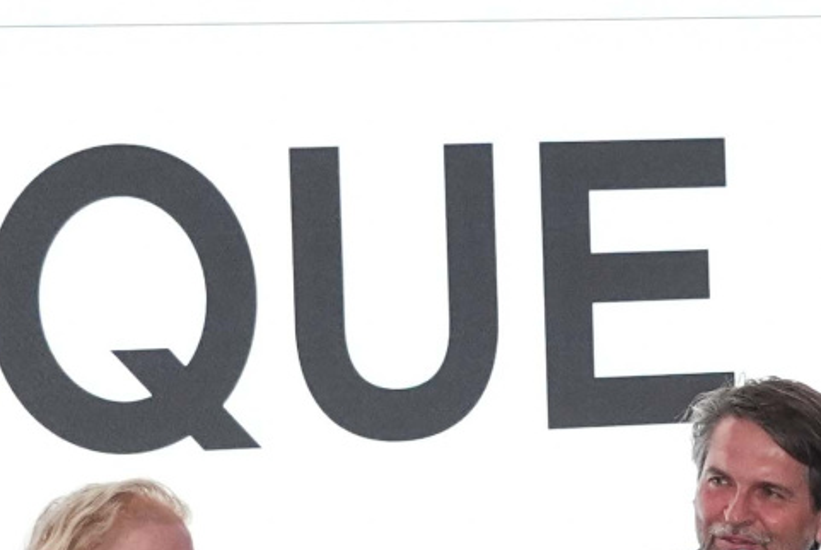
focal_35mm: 250
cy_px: 434
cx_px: 685
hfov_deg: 8.2
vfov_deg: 5.5
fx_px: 5708
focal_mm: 45
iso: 3200
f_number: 4
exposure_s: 1/500
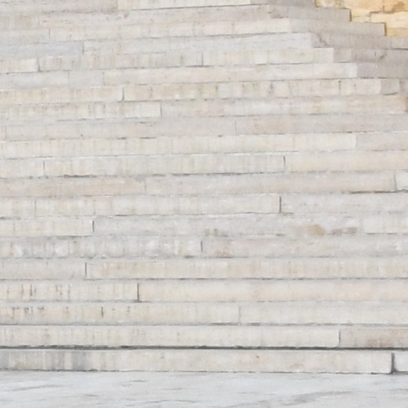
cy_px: 158
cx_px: -497
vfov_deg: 6.0
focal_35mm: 291
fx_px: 3880
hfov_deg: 5.8
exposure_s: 1/800
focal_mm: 25
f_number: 14
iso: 2500
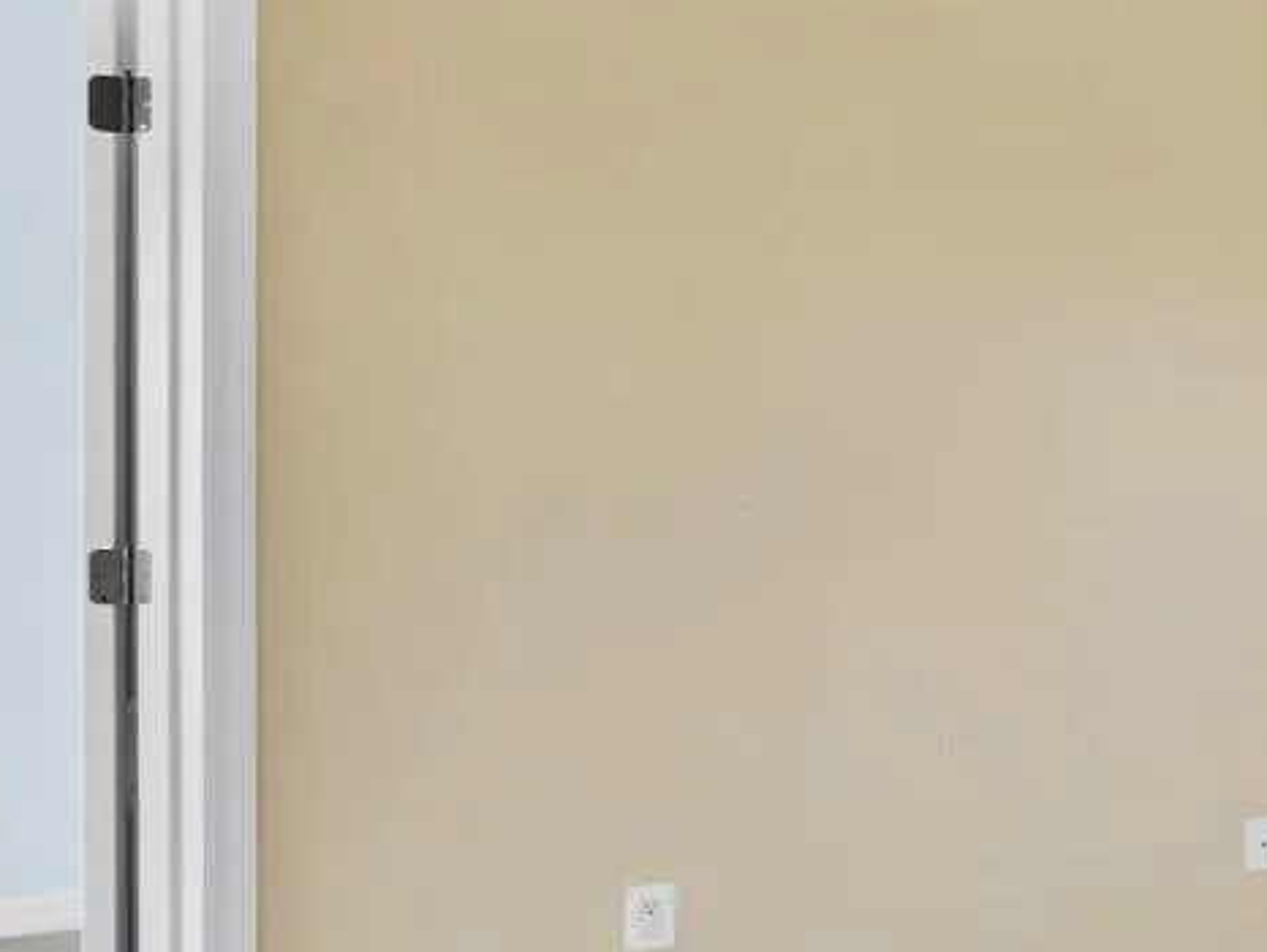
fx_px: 1758
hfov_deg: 25.2
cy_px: 517
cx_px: 2064
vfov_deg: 30.3
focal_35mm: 48
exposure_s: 1/1.25
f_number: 11
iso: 400
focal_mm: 7
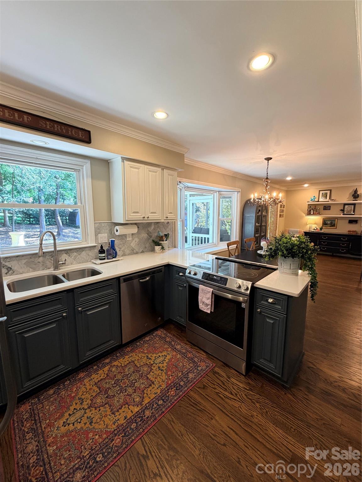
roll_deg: +0.3
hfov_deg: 85.7
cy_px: 241
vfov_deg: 102.1
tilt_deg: -7.9
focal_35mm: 14
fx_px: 195
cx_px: 181
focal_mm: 2.22
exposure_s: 1/60
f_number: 2.2
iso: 200
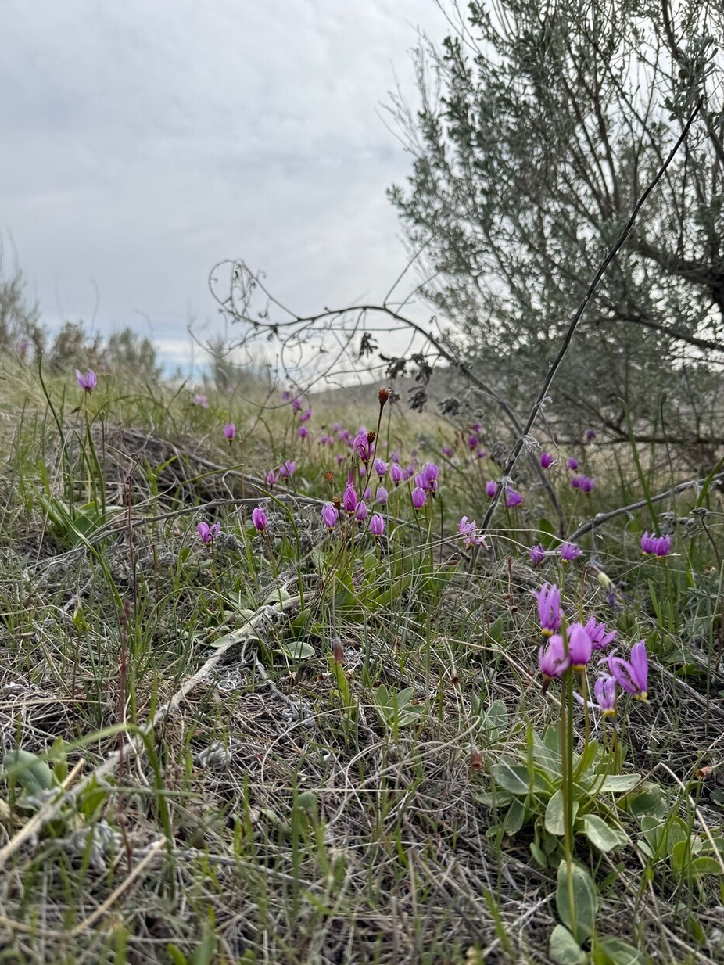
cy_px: 526
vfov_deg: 63.3
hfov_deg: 49.7
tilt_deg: -6.1
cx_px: 345
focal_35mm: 28
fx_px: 781
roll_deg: -0.9
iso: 80
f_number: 1.78
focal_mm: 6.76
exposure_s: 1/5319
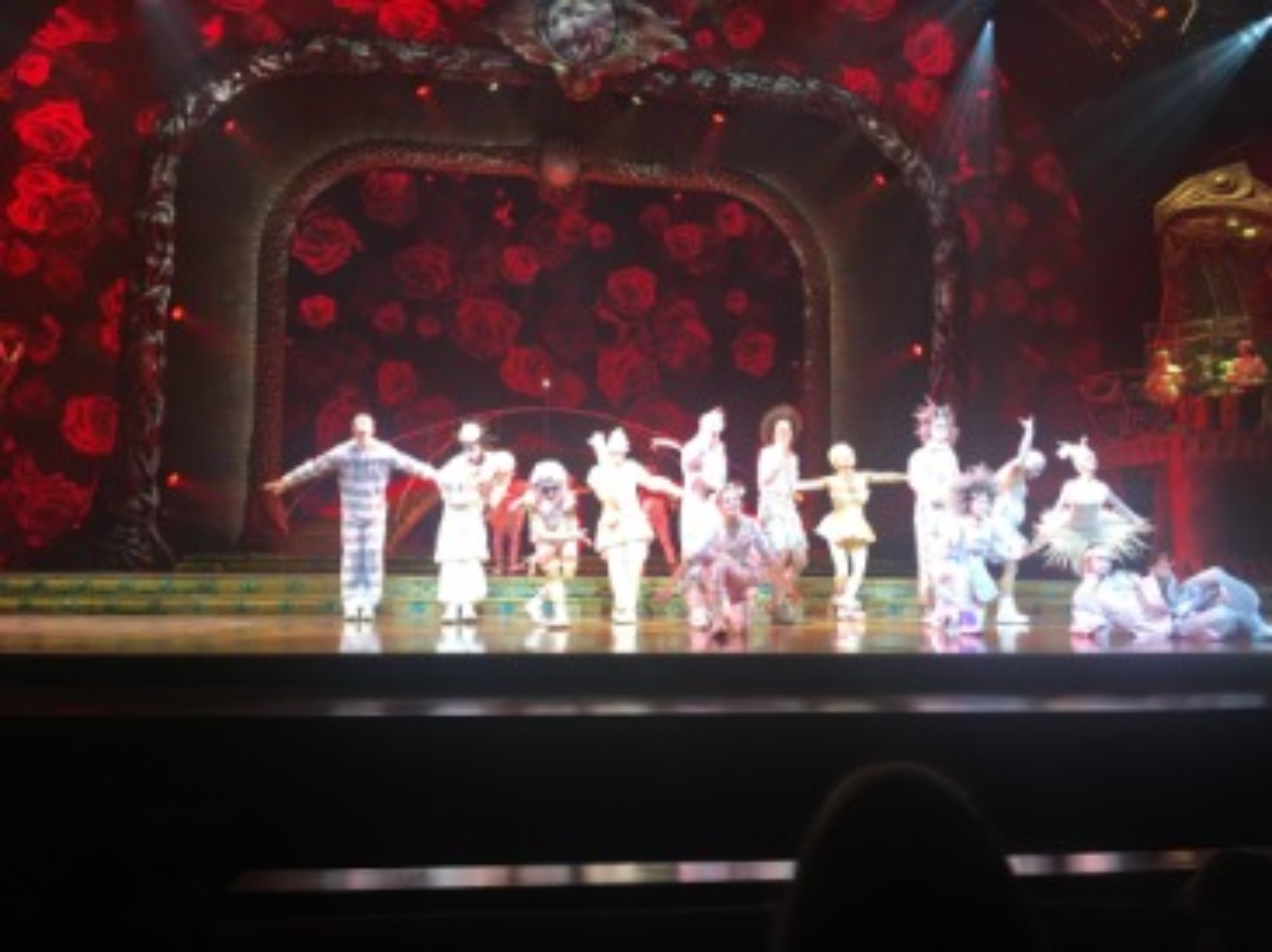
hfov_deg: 61.7
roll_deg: +0.0
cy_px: 476
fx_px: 1065
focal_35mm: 29
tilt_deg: +5.5
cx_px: 636
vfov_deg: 48.2
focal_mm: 4.15
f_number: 2.2
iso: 32
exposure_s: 1/30
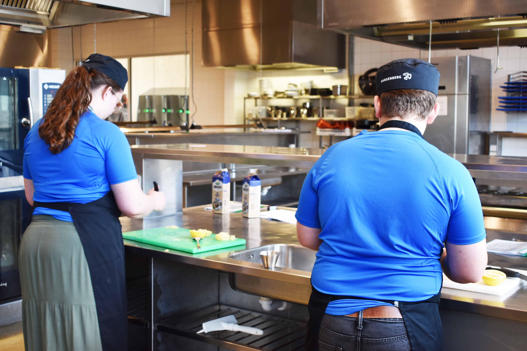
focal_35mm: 46
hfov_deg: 42.3
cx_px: 264
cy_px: 176
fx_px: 681
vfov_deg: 28.9
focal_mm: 31
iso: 560
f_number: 4.2
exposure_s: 1/60
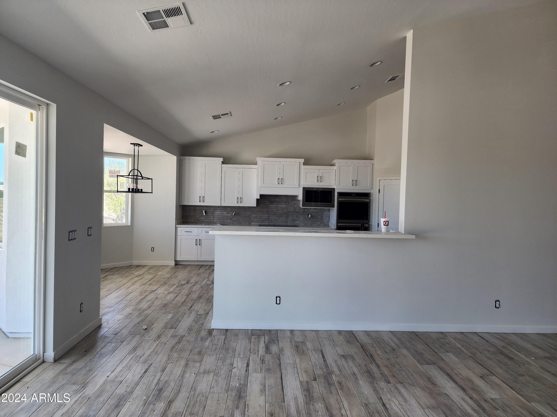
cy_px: 208
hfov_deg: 73.9
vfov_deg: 58.9
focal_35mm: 23
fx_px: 370
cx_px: 278
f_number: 1.8
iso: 40
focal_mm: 6.4
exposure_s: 1/180
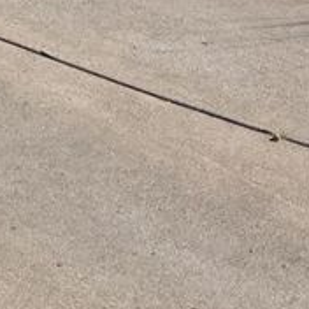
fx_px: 1192
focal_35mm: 118
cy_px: -323
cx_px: -557
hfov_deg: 11.0
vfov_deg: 12.8
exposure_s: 1/5447
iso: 80
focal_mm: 6.3
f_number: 1.7
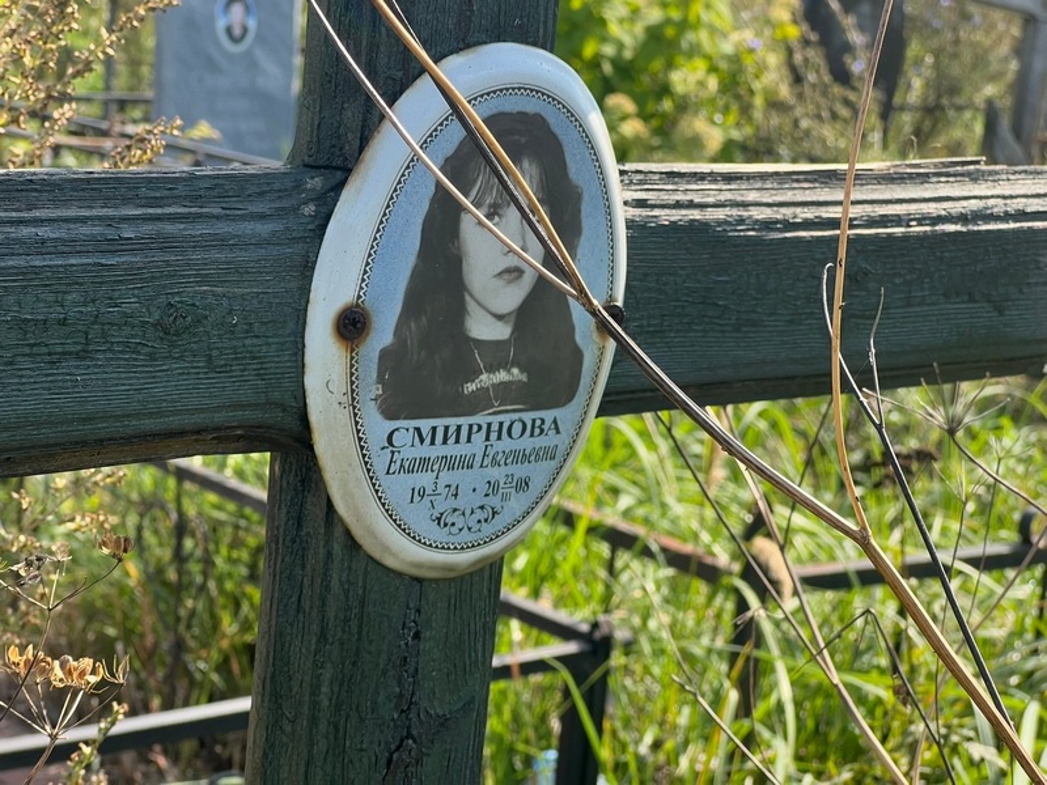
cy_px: 392
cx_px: 524
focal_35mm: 77
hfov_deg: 25.3
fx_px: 2329
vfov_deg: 19.1
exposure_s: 1/211
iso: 25
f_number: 2.8
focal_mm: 9
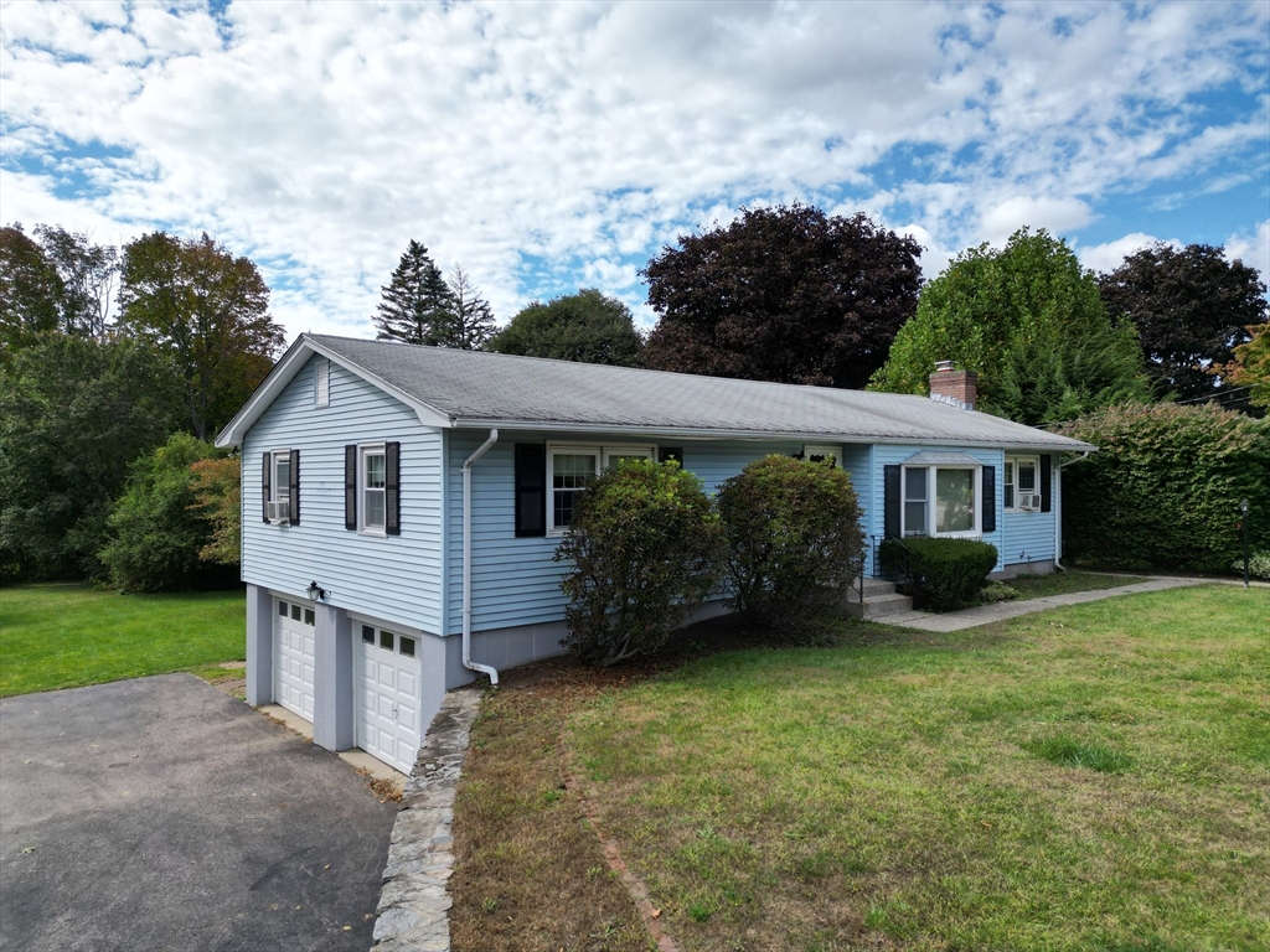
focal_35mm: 24
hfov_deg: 71.6
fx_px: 881
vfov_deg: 56.8
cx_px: 635
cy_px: 476
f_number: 1.7
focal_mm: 6.72
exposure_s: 1/3000
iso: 110
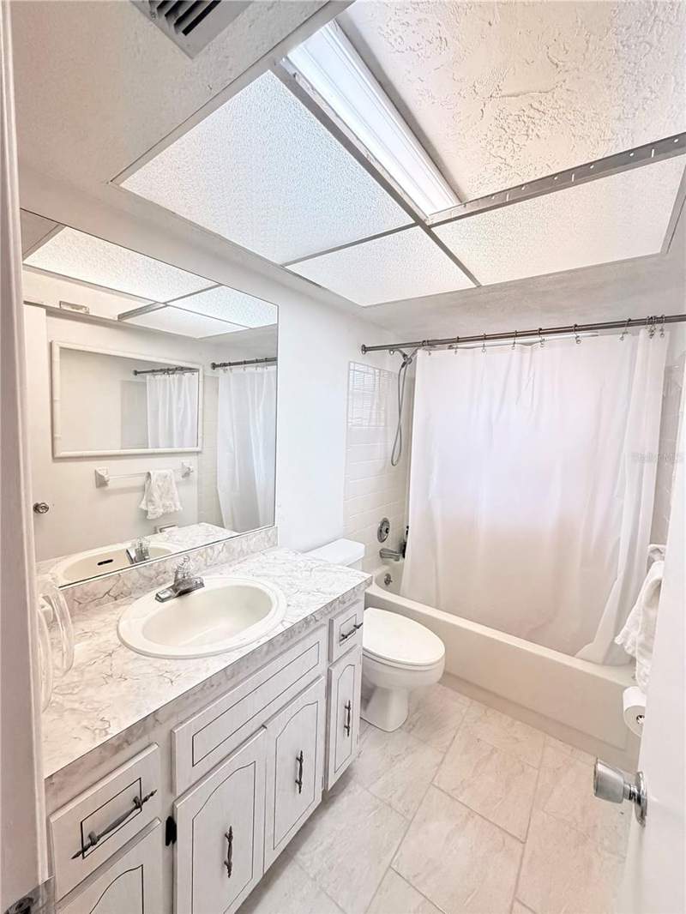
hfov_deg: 85.7
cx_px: 343
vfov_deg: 102.1
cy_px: 457
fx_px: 370
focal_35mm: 14
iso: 250
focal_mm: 2.22
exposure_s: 1/120
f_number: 2.2
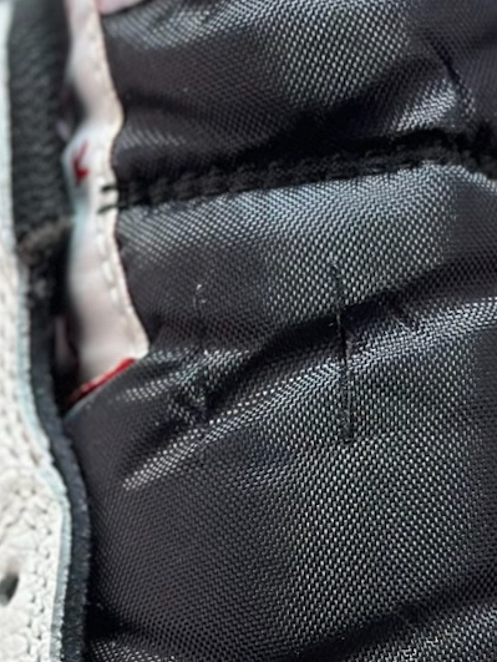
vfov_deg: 10.6
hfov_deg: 8.0
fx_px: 3537
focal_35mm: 185
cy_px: 706
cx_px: 273
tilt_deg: -54.0
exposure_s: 1/785
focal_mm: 6.86
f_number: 1.78
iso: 80
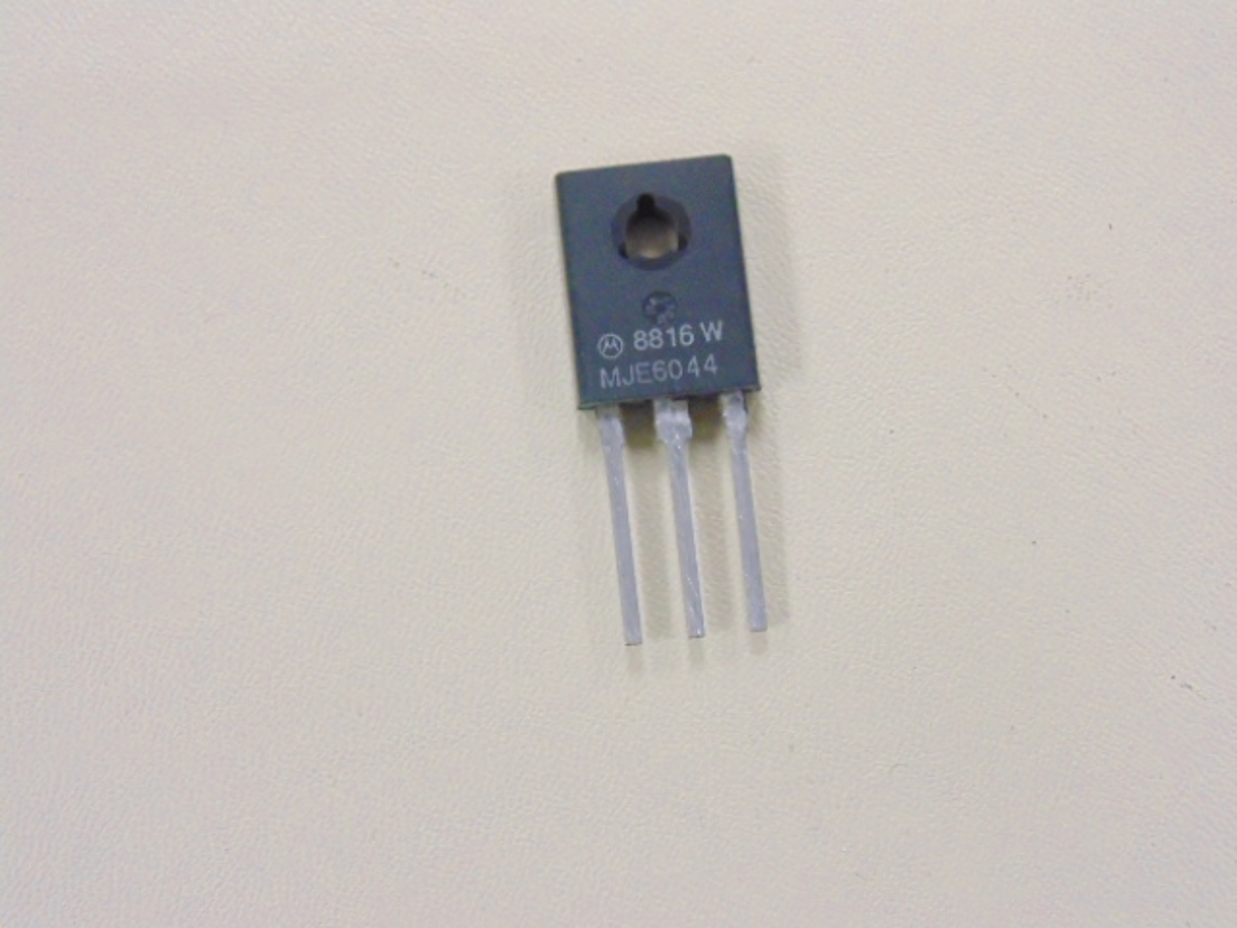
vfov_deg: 22.6
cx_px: 618
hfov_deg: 29.8
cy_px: 464
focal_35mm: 65
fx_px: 2323
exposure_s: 1/80
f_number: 4.1
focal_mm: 11.7
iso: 800
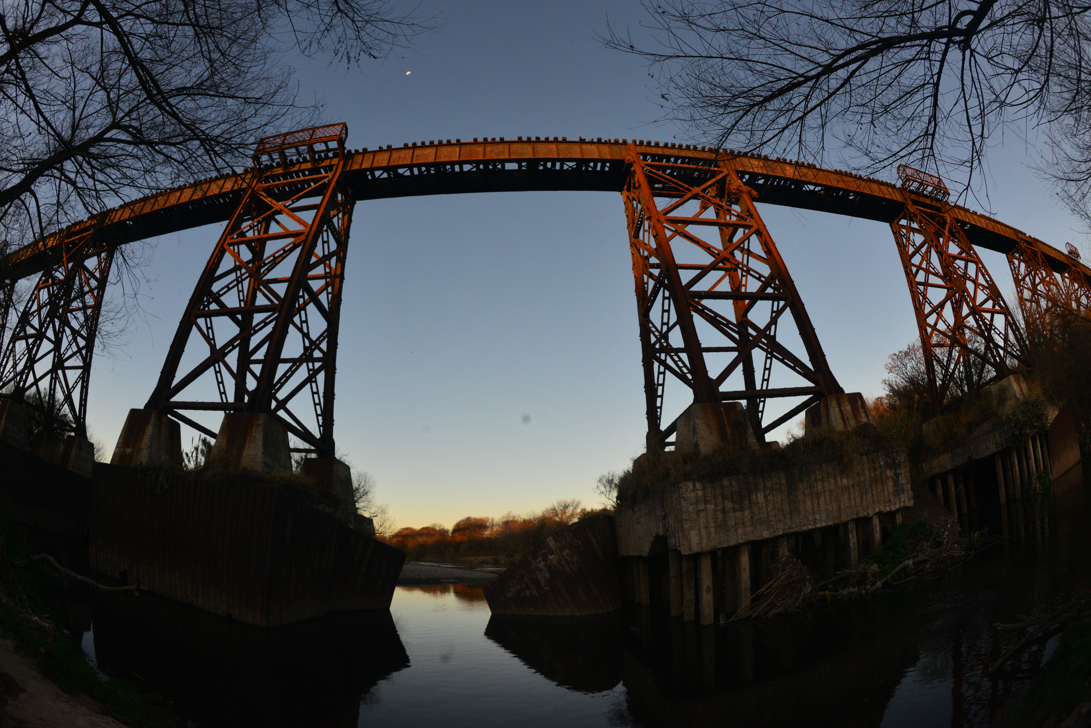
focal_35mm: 16
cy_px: 364
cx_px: 546
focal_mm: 16
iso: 1250
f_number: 9
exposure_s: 1/800
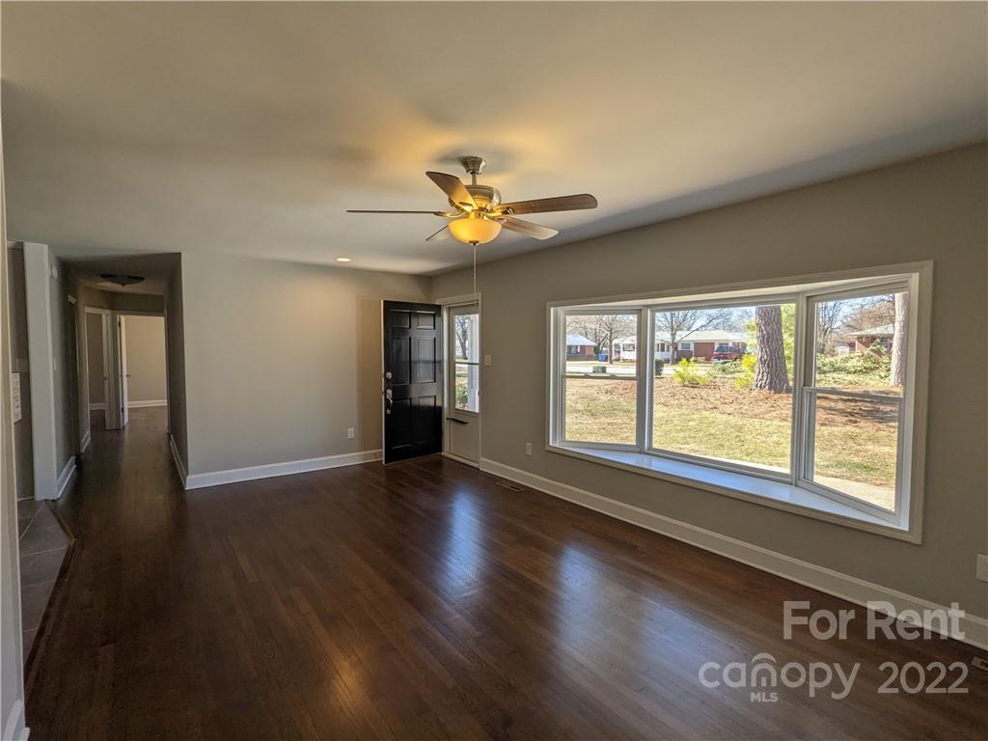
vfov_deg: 78.1
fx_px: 457
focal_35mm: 16
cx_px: 494
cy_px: 370
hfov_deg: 94.5
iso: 32
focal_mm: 2.22
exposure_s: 1/185
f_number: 2.2
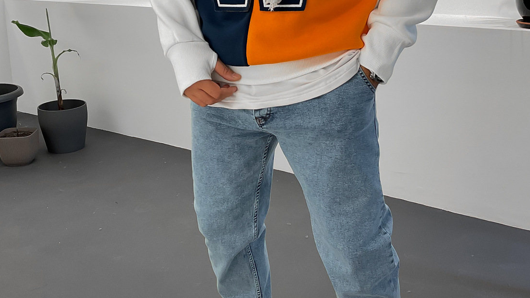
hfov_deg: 44.6
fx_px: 646
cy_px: 85
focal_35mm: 46
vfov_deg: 25.7
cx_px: 269
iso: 32
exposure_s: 1/50
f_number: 1.8
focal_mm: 3
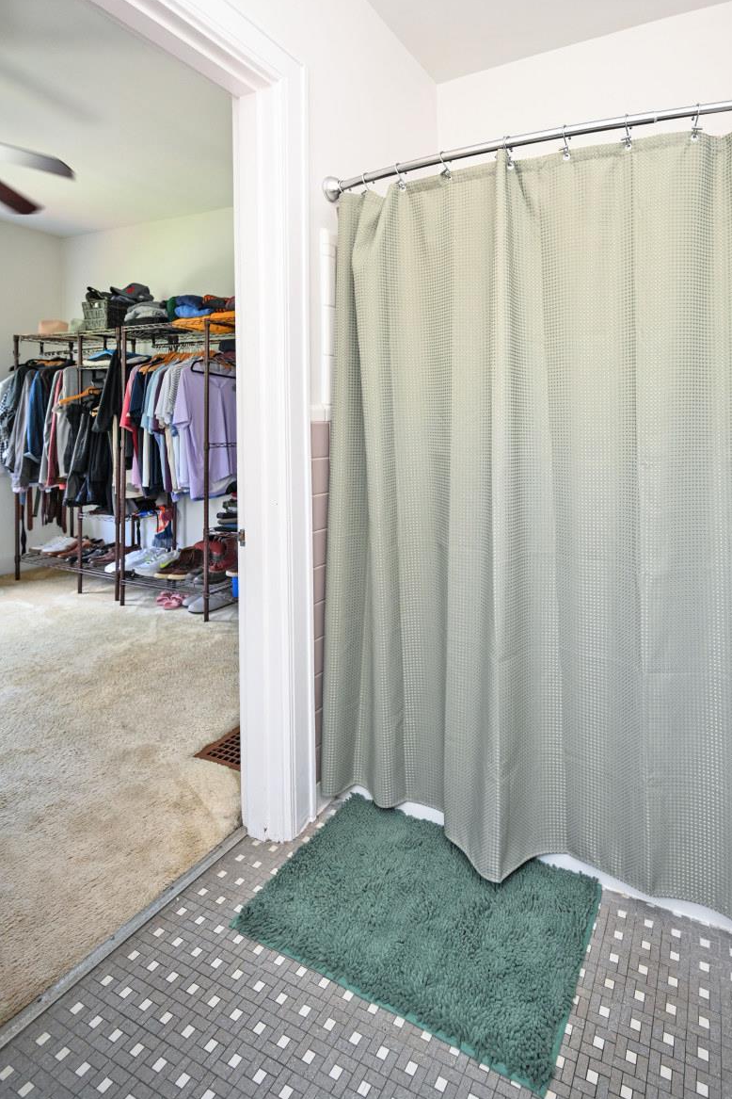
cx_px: 469
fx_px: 549
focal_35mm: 18
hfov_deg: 66.1
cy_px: 429
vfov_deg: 88.6
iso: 500
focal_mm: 14
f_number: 4
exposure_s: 1/60
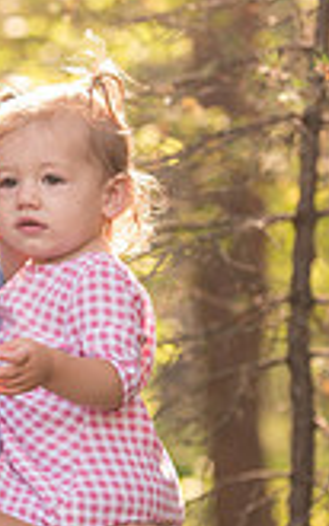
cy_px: 363
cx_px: -80
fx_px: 4480
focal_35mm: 312
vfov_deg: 6.7
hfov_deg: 4.2
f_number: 3.5
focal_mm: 112
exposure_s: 1/500
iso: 400
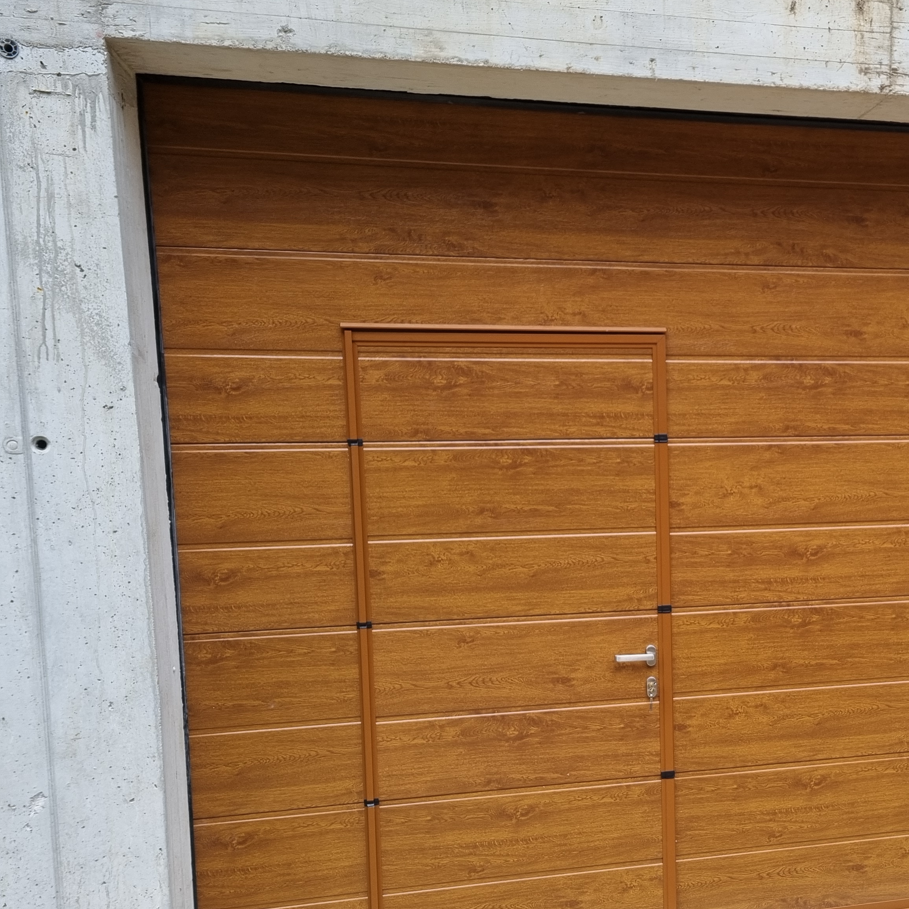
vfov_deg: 41.7
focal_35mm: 40
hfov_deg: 39.5
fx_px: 1188
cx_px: 779
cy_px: 545
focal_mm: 5.4
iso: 50
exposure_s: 1/296
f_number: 1.8
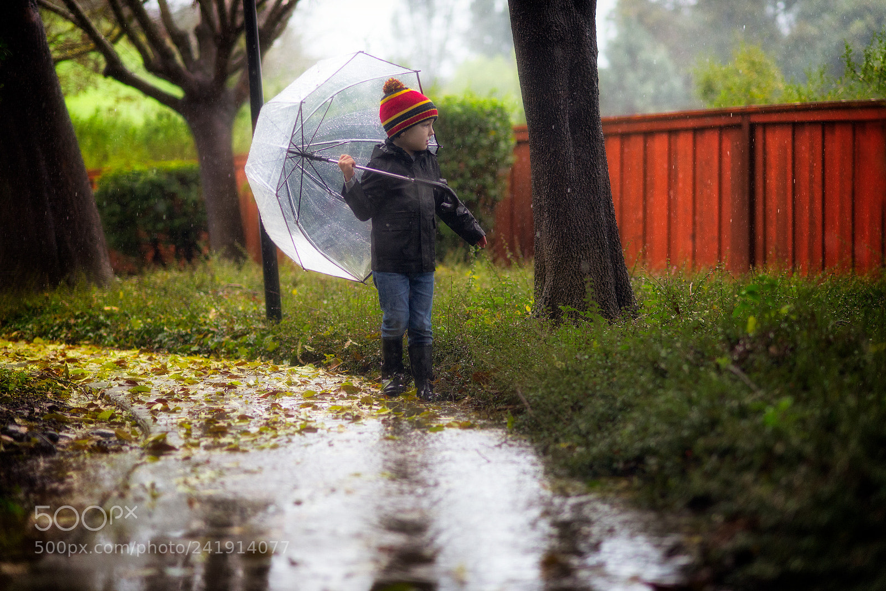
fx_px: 2093
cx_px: 443
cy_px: 296
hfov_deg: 23.9
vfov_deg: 16.1
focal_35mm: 85
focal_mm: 85
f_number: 2
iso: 1600
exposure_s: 1/640
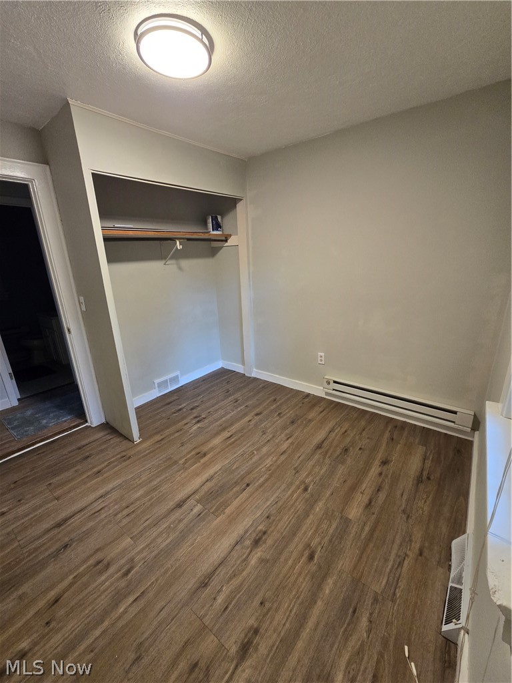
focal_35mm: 13
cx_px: 256
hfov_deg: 89.9
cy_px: 342
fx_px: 256
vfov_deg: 106.2
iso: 250
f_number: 2.2
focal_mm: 2.2
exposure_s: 1/60
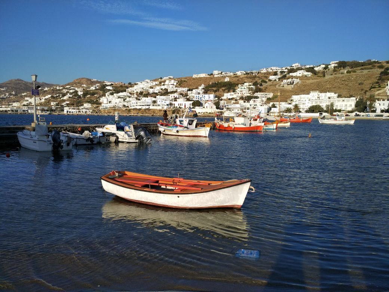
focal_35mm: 30
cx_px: 194
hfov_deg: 60.0
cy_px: 146
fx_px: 337
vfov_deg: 46.8
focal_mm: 4.12
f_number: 2
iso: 101
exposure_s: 1/2013
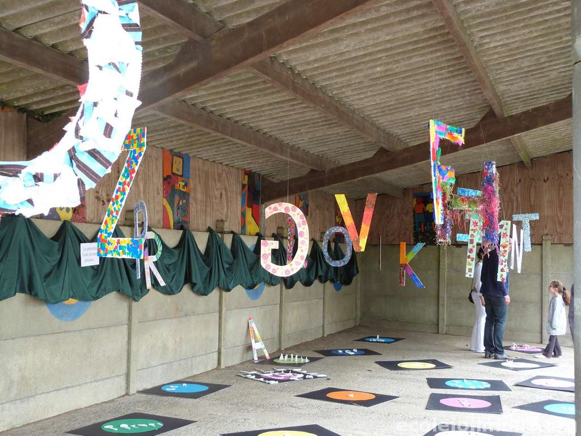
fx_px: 705
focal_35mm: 42
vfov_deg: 34.3
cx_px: 290
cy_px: 218
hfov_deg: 44.8
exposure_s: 1/60
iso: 200
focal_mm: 7.4
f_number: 3.2
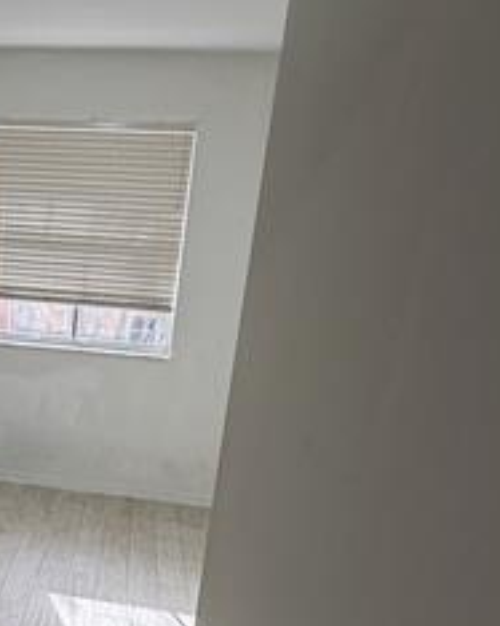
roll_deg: -3.7
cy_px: 436
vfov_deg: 50.3
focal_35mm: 35
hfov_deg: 38.3
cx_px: 21
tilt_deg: -15.1
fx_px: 648
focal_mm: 2.22
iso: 160
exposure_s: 1/120
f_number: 2.2
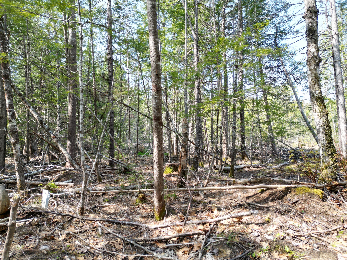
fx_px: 241
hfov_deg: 71.6
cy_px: 130
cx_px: 174
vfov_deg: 56.8
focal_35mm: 24
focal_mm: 6.72
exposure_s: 1/640
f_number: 1.7
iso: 200
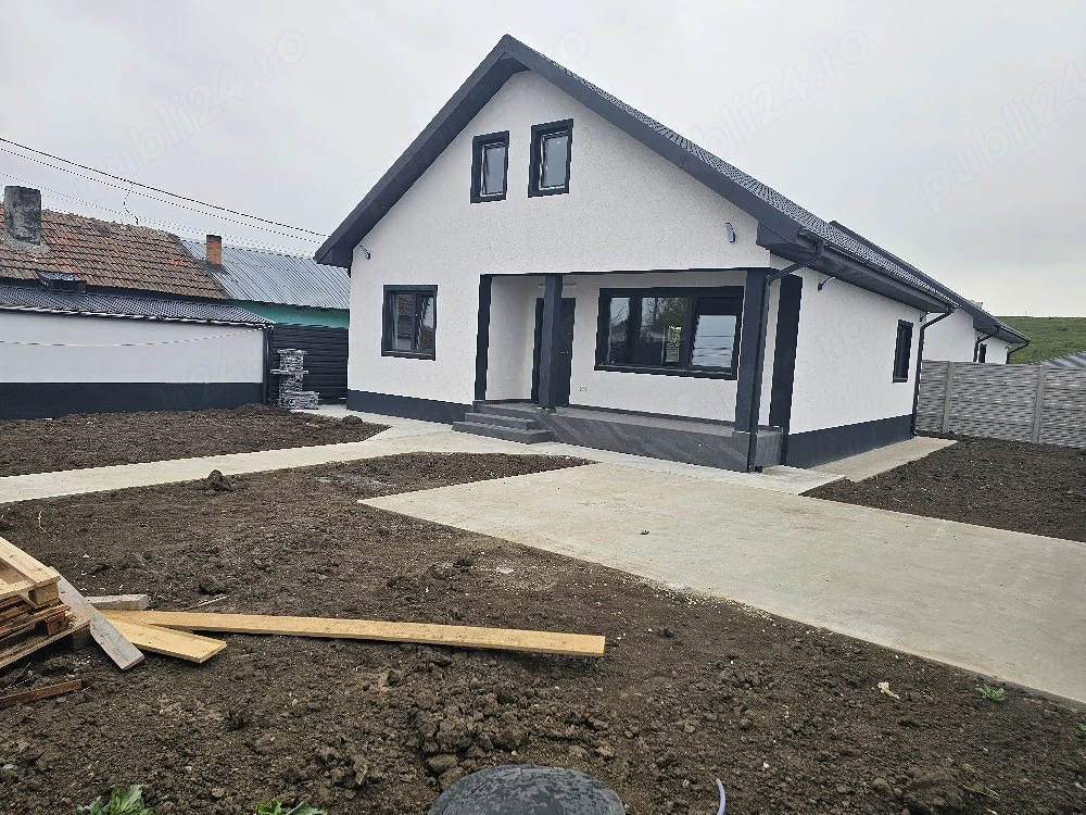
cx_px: 543
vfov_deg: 58.9
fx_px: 722
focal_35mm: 23
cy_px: 408
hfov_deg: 73.9
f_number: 1.7
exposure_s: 1/400
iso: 10
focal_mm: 6.3
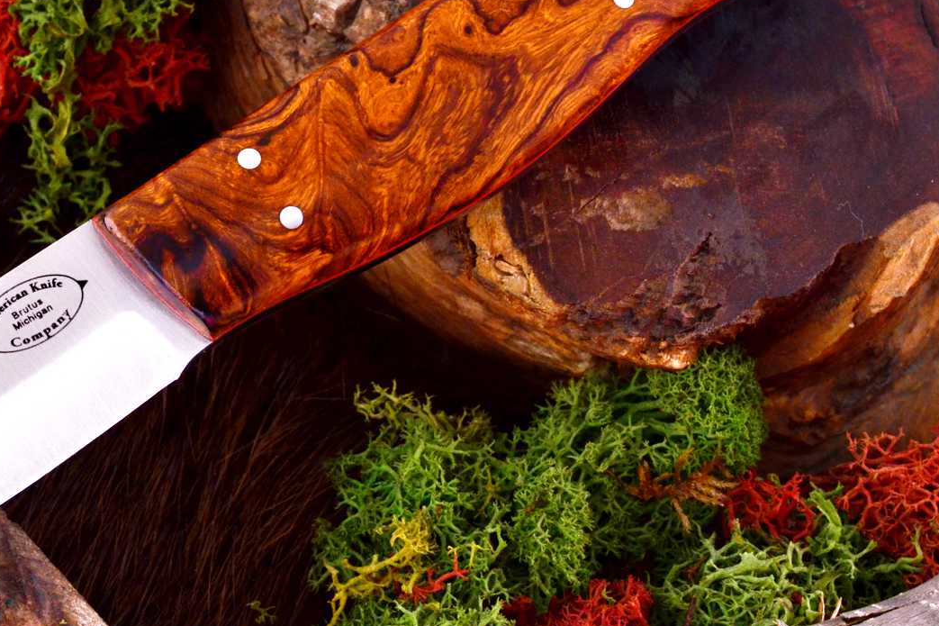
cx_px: 164
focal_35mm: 155
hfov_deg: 13.2
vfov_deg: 8.8
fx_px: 4042
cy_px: 253
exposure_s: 1/1.3
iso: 1000
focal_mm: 60
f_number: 13
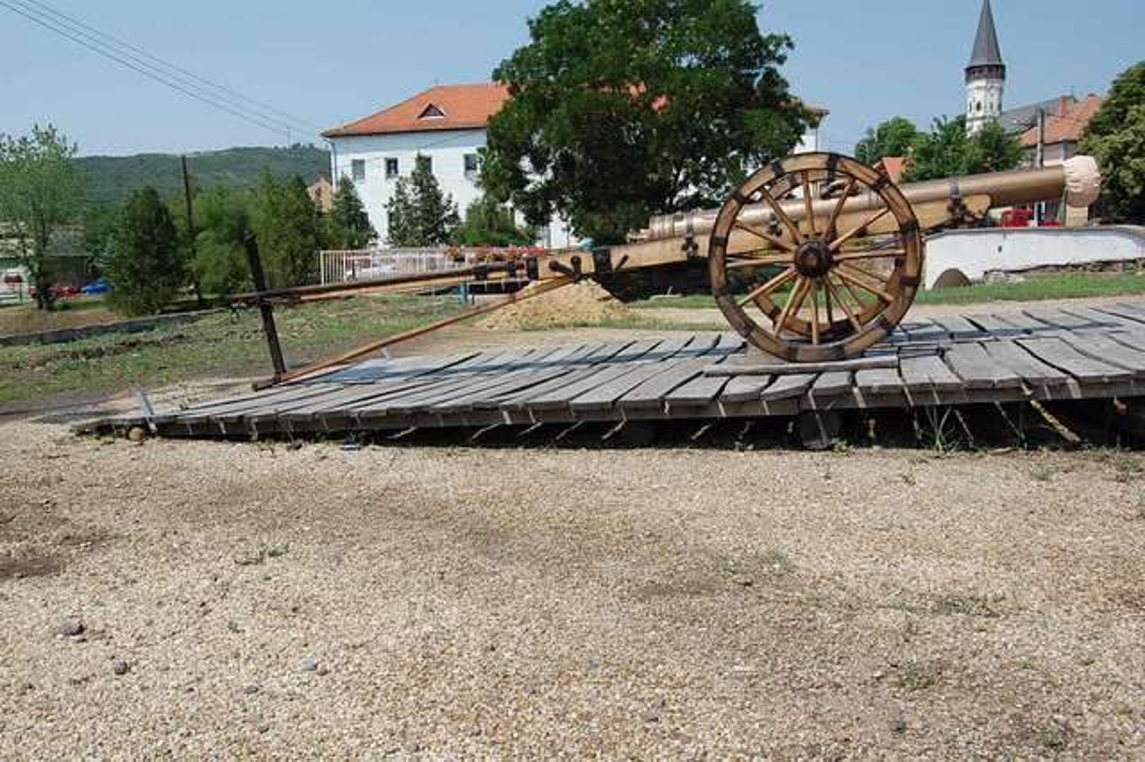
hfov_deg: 67.4
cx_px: 572
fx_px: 858
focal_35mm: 27
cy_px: 381
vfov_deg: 47.9
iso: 200
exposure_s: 1/320
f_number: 9
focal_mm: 18
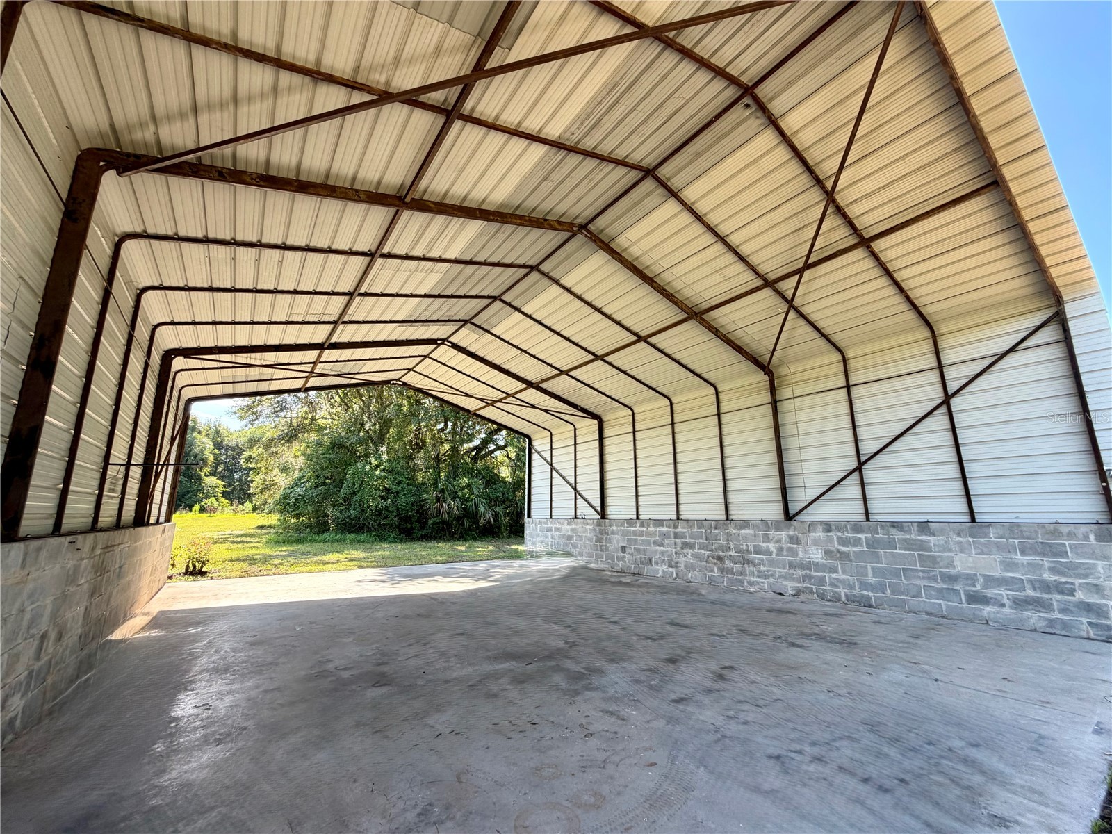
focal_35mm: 14
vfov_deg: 85.7
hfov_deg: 102.1
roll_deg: +0.3
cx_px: 556
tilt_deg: +11.8
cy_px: 417
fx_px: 450
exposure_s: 1/136
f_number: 2.2
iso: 50
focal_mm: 2.22
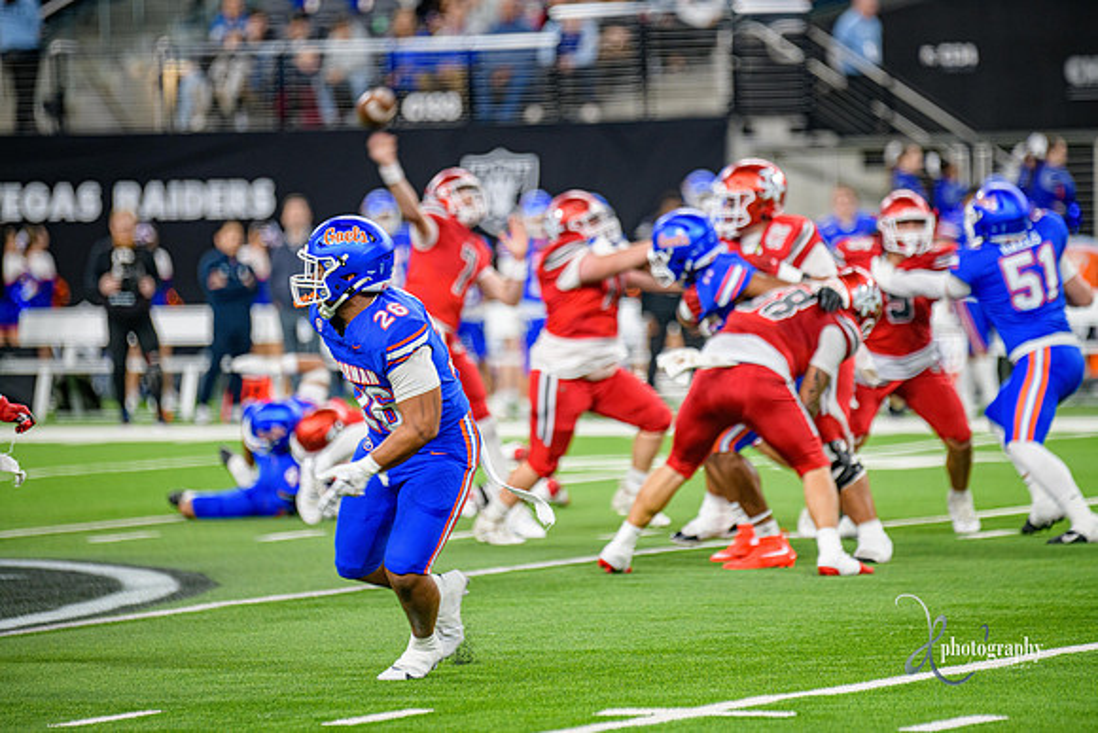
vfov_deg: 5.5
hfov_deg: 8.2
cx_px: 549
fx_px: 7626
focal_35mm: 250
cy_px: 366
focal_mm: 250
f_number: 2.8
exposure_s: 1/400
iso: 1000
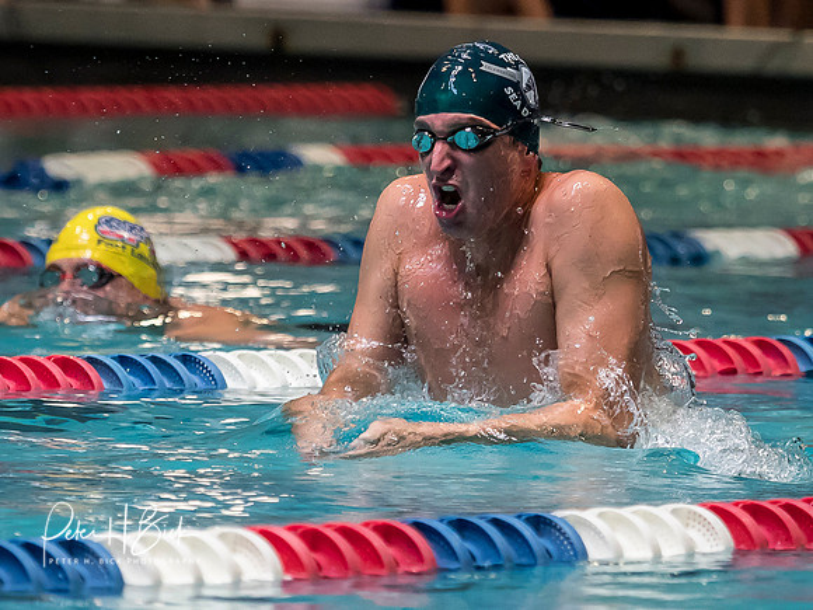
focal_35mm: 638
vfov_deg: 2.3
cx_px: 417
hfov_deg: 3.1
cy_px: 323
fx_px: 14979
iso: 2000
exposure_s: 1/1000
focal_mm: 150
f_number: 2.8
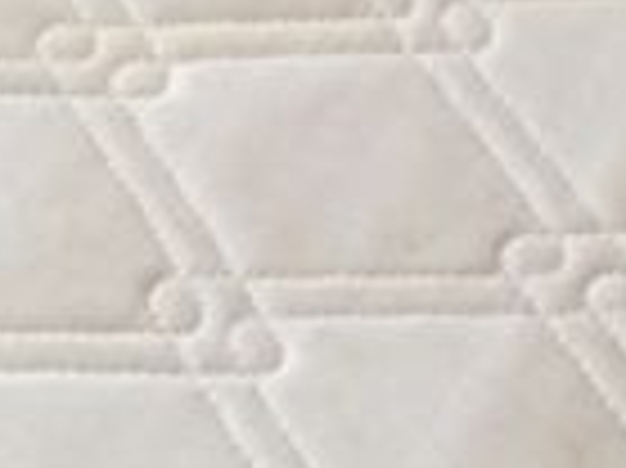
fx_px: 3776
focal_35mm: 209
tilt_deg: -36.7
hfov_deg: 8.7
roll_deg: +4.0
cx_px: -847
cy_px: -634
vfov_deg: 6.7
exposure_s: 1/33
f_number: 2.2
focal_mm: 4.15
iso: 80
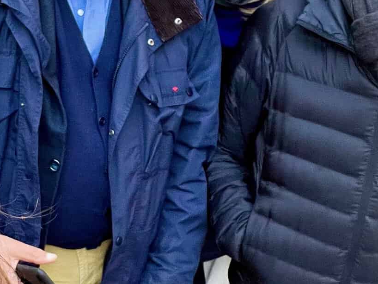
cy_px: 196
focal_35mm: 75
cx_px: 102
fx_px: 819
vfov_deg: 19.5
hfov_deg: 25.7
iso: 100
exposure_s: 1/95
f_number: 2.2
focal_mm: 2.71
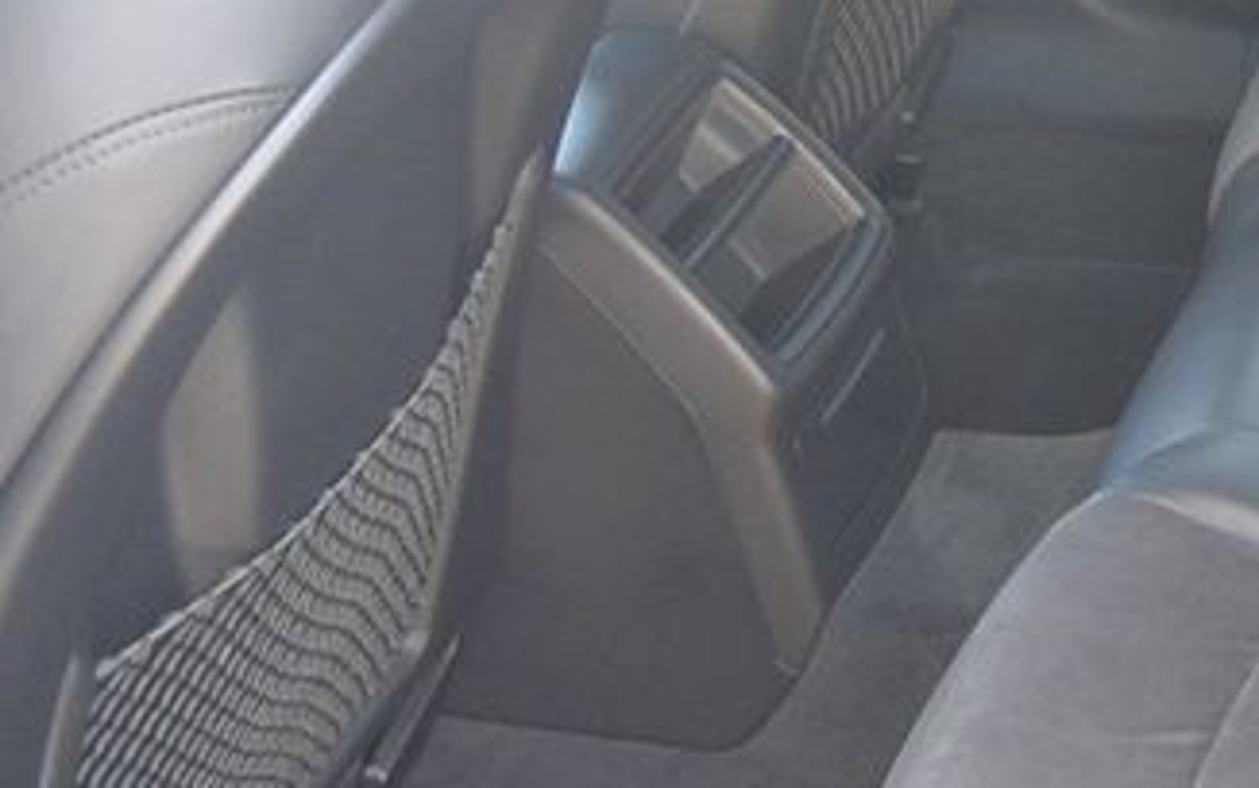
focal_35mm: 96
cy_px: 408
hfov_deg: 20.3
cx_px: 1514
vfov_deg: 13.6
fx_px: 3295
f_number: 3.5
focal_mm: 11.4
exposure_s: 1/100
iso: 400
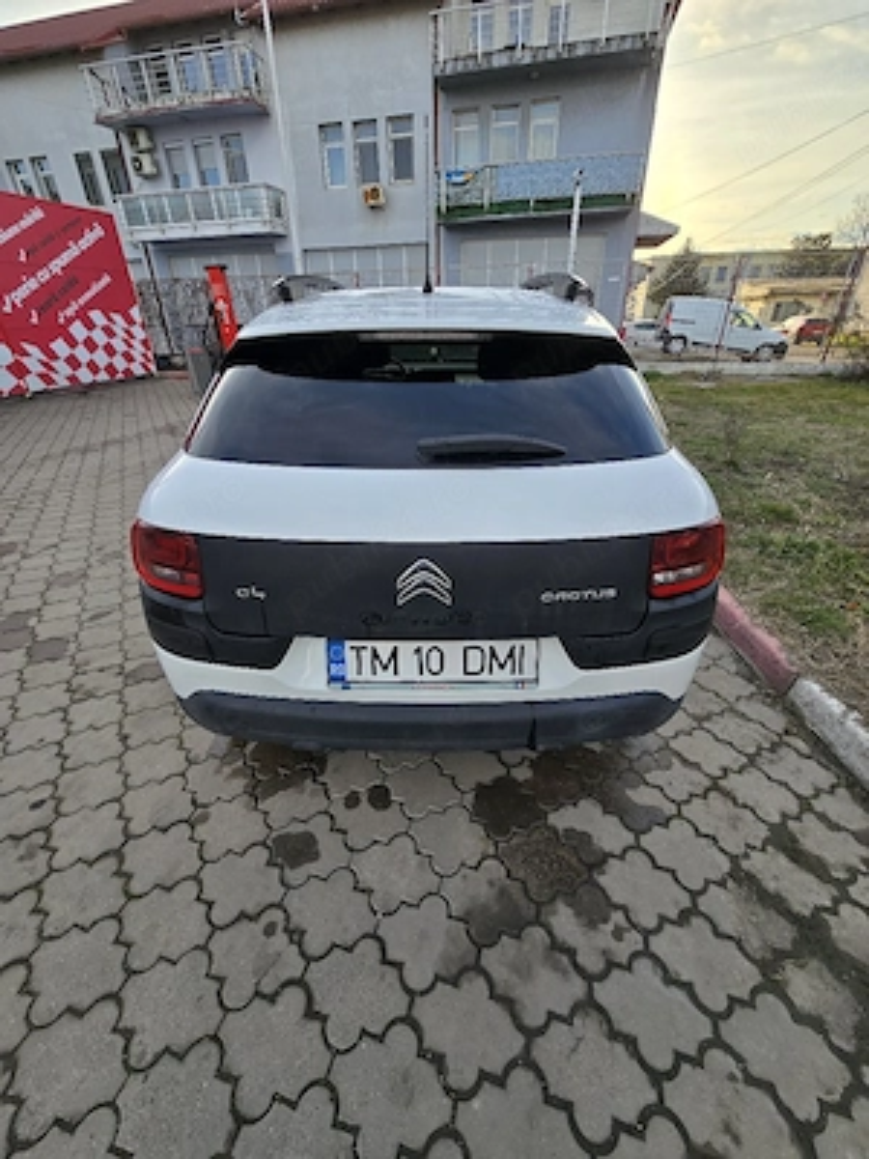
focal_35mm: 13
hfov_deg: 89.9
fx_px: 435
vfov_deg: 106.2
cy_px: 580
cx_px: 434
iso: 50
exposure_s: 1/556
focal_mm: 2.2
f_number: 2.2
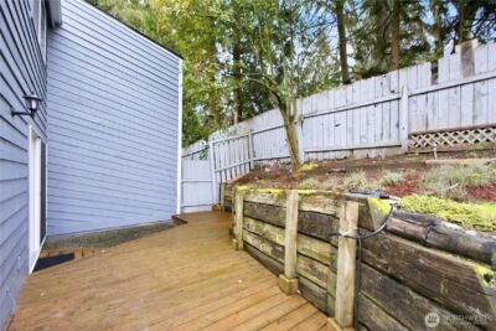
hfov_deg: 96.7
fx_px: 221
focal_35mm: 16
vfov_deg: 73.8
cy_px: 166
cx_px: 248
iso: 400
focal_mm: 16
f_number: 9
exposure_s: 1/3.33
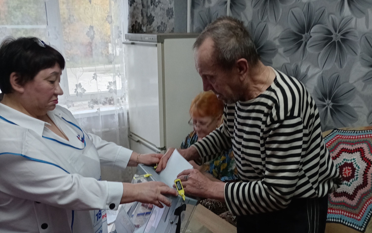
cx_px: 189
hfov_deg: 54.0
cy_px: 170
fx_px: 365
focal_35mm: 36
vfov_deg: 34.7
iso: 322
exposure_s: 1/25
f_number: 1.8
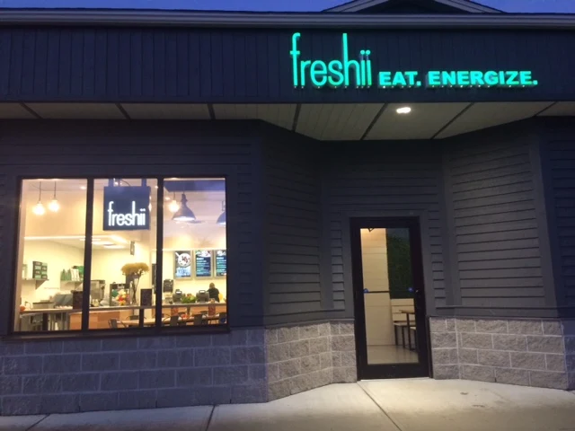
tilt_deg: +8.2
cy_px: 216
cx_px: 288
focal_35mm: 29
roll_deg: +1.4
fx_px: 482
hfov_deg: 61.7
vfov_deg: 48.2
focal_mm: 4.15
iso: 200
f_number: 2.2
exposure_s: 1/30
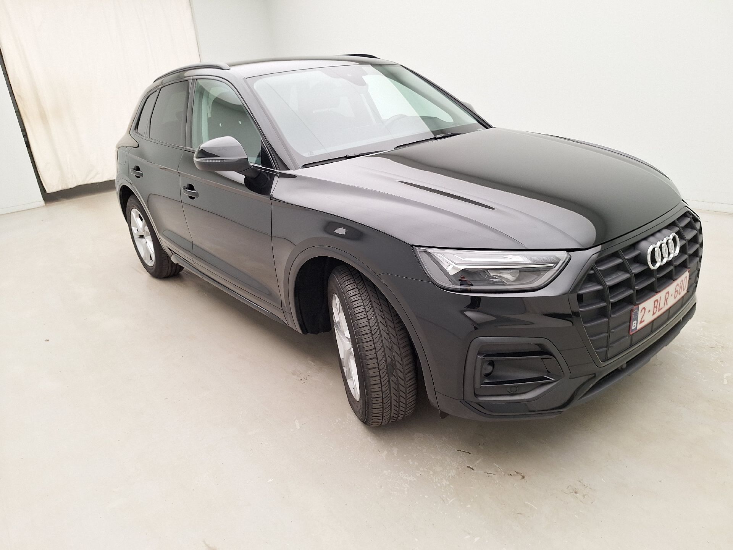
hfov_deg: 73.9
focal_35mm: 23
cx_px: 366
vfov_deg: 58.9
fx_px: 487
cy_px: 275
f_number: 1.8
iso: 64
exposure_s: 1/100
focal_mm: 5.54
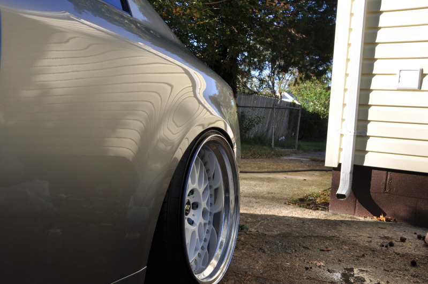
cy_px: 142
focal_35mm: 33
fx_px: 392
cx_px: 214
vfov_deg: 39.9
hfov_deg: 57.3
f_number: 10
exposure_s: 1/100
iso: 200
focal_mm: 22
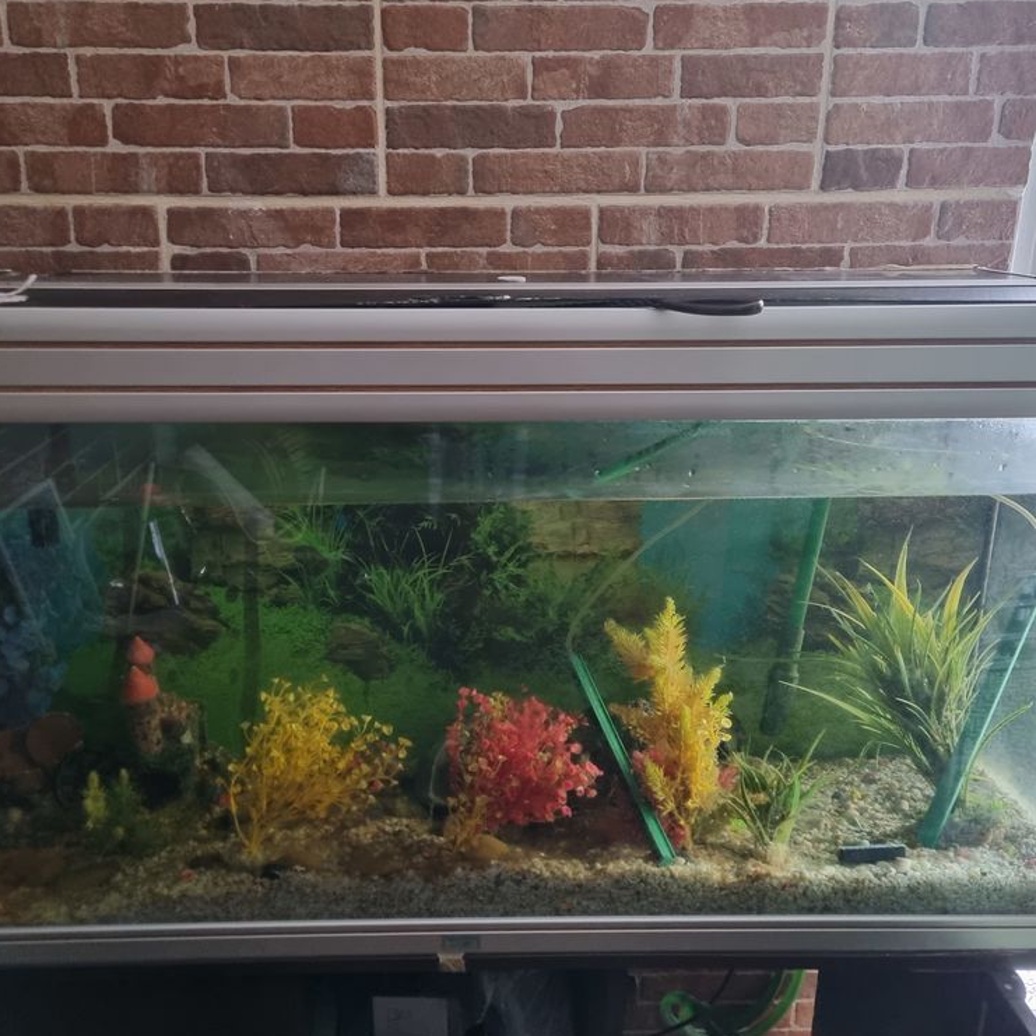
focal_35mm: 31
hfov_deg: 52.4
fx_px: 1050
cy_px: 516
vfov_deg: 52.5
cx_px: 460
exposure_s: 1/25
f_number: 1.8
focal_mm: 5.4
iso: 800
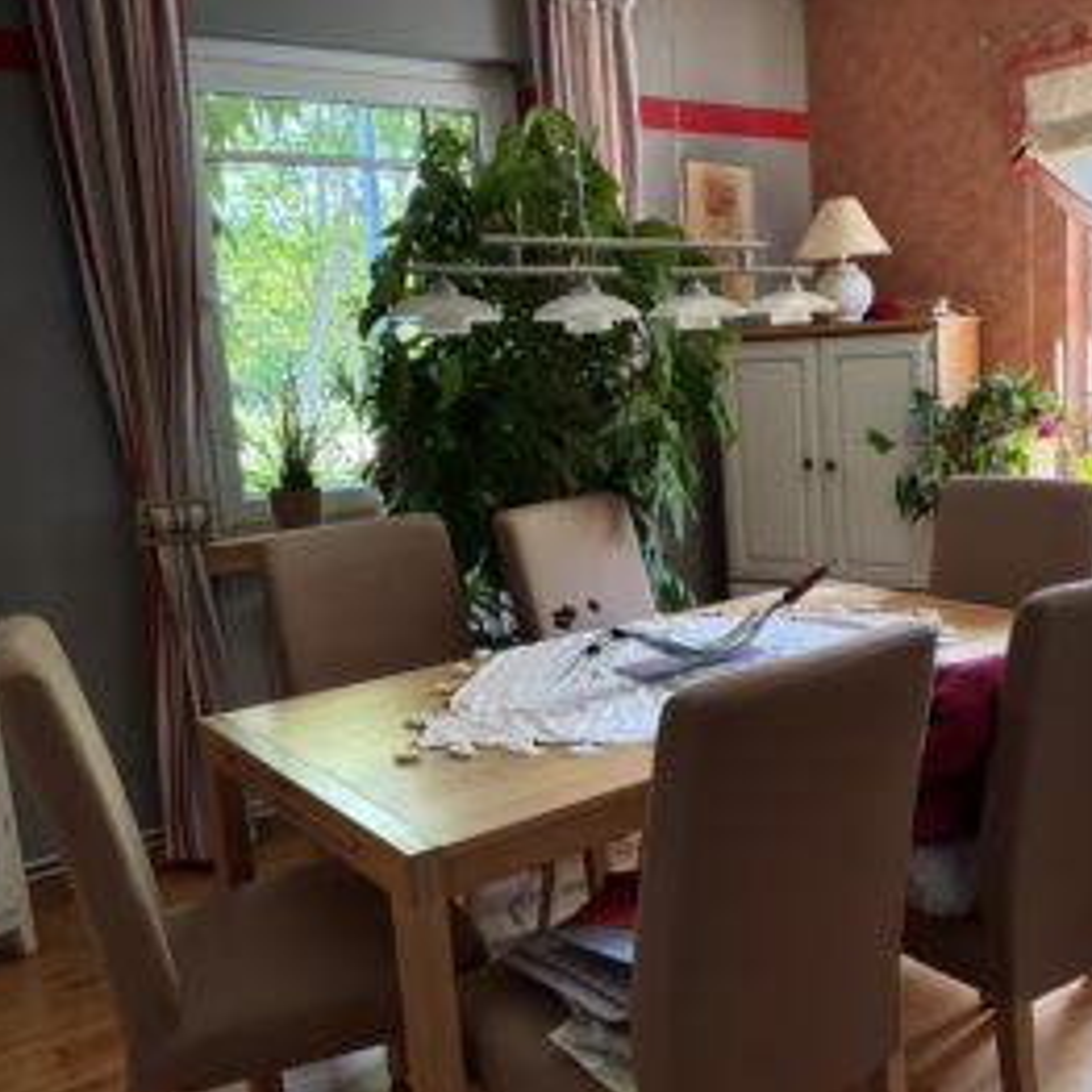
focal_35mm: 34
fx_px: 1213
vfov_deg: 48.4
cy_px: 554
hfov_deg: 47.7
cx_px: 725
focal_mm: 3
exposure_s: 1/60
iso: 100
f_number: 1.8
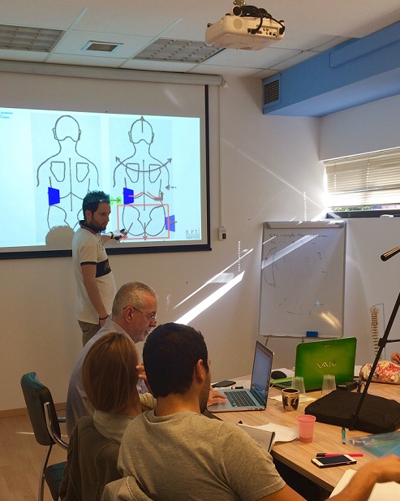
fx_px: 622
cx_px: 167
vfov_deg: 43.6
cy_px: 307
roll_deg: +2.8
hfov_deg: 35.6
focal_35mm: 42
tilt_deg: -9.0
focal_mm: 4.15
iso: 40
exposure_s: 1/50
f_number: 2.2
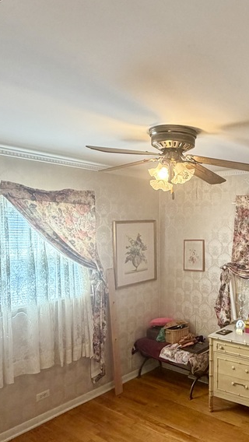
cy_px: 240
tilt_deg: -1.4
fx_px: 340
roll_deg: -0.1
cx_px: 219
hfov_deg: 37.8
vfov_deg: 65.9
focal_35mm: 29
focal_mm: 2.22
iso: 200
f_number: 2.2
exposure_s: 1/60
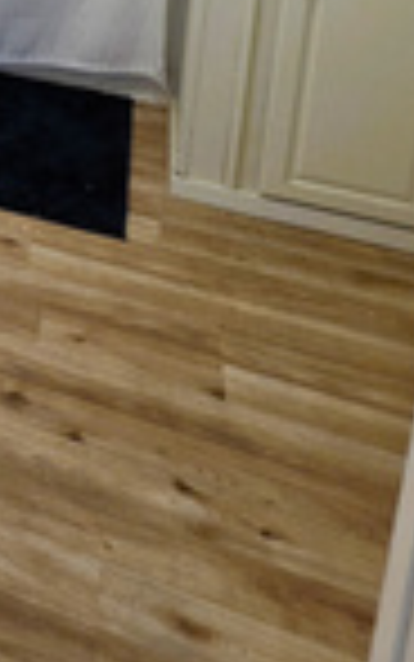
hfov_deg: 22.8
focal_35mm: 45
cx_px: -220
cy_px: -216
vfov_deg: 32.3
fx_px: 812
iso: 50
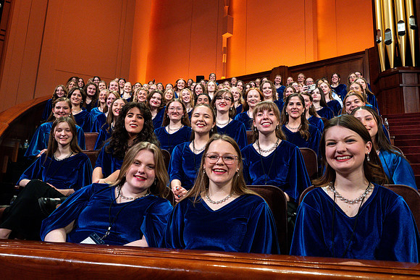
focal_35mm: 34
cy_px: 130
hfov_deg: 56.0
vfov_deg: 39.0
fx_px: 395
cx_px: 210
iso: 5000
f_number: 11
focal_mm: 31.5
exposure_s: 1/80
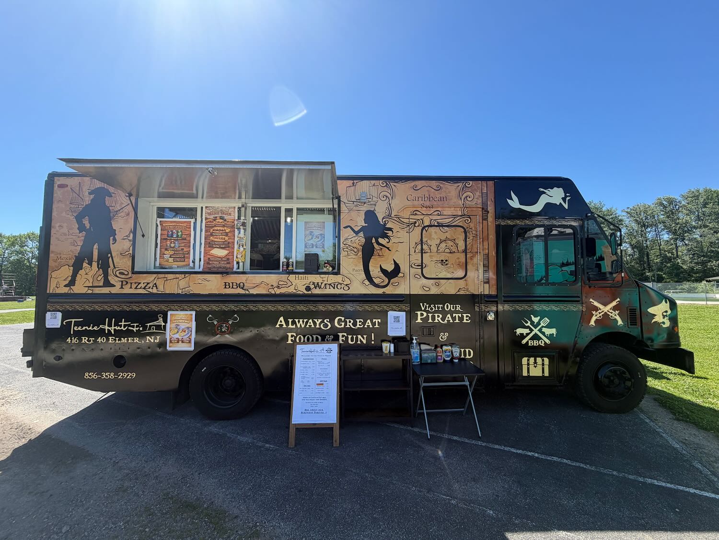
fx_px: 291
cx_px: 360
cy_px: 270
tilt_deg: +3.5
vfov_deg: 85.7
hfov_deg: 102.1
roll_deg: +1.5
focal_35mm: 14
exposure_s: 1/770
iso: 32
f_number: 2.2
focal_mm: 2.22
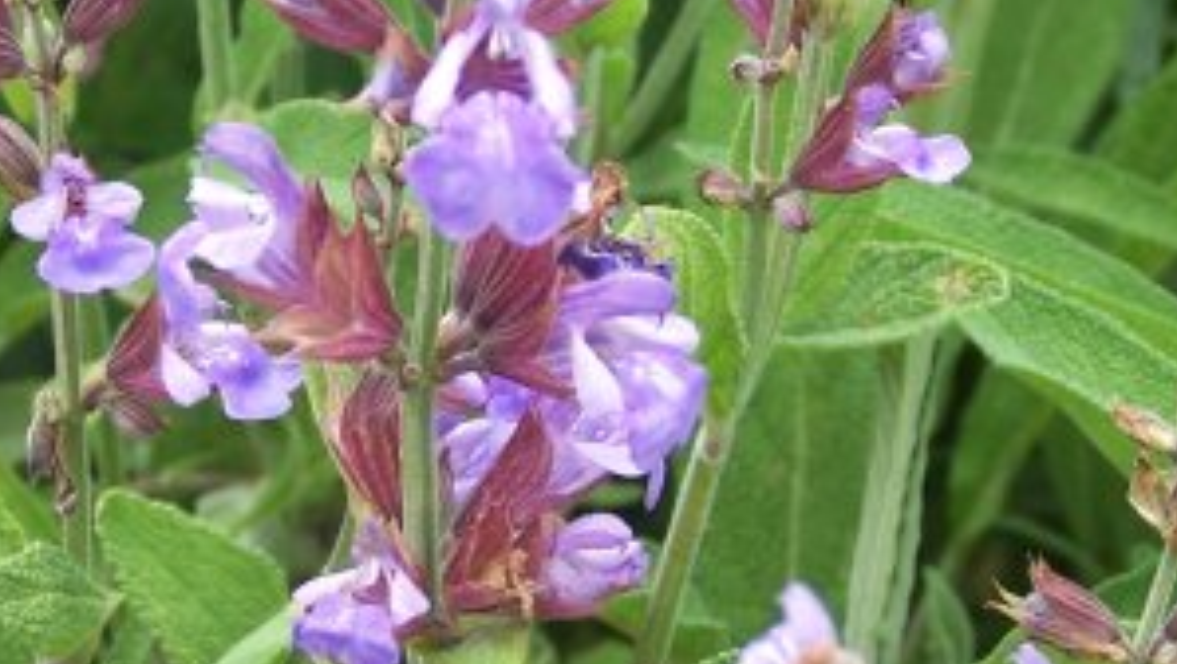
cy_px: 130
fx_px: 3154
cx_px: 498
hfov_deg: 21.1
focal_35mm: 101
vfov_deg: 12.0
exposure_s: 1/160
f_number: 3.2
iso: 80
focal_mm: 10.7
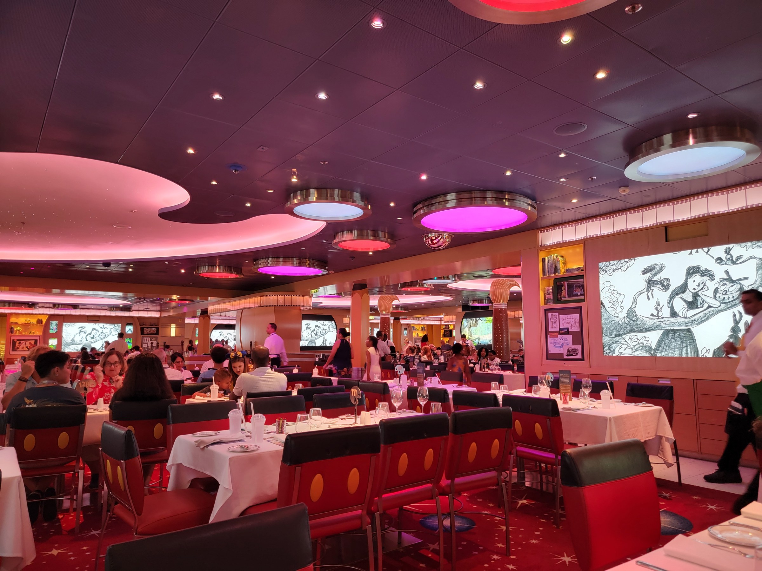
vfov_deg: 56.8
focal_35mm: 24
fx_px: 528
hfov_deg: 71.6
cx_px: 381
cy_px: 286
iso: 320
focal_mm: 6.7
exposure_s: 1/40
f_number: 1.8
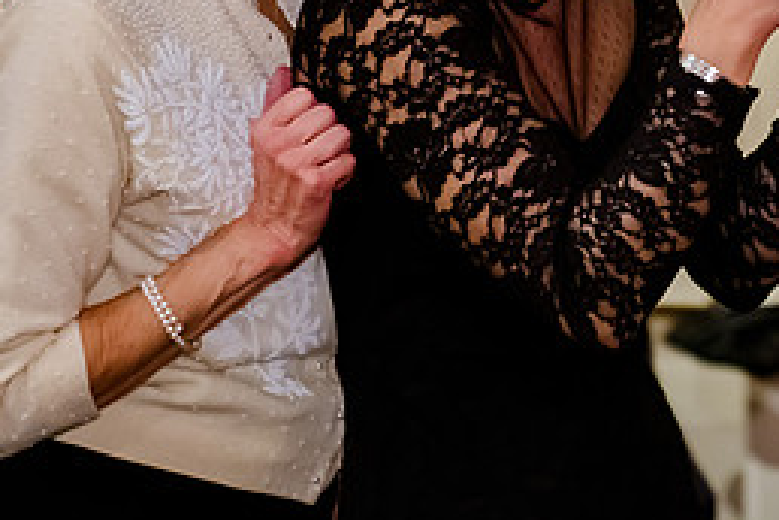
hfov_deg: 11.4
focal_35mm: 178
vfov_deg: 7.7
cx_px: 770
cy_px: -5
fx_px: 3851
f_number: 2.8
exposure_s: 1/125
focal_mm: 70
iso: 5000
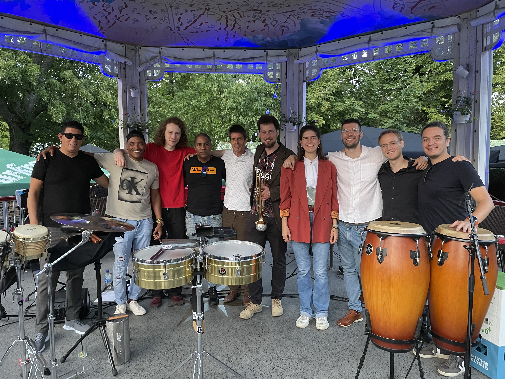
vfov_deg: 53.1
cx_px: 252
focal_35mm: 26
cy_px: 190
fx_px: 379
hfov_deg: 67.3
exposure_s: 1/40
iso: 500
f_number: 1.6
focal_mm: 4.2
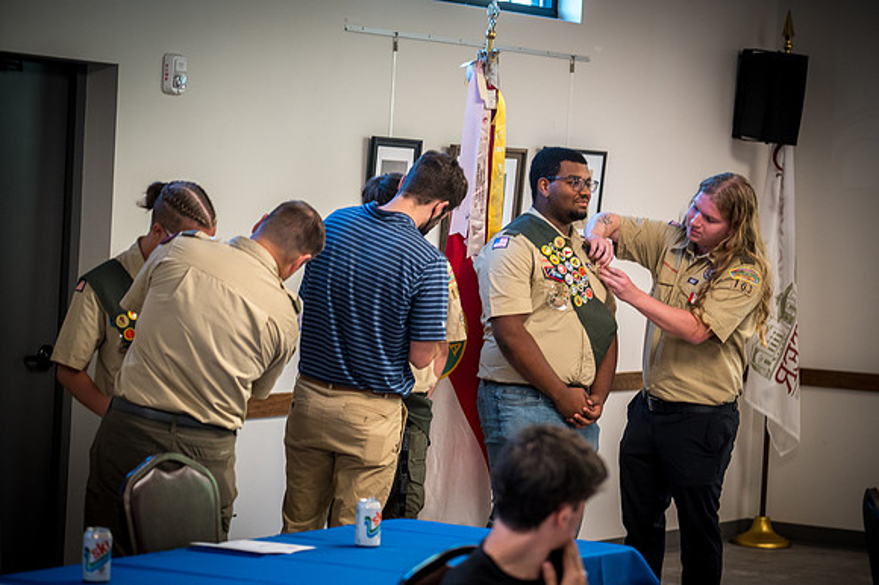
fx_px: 2928
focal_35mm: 120
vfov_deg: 11.4
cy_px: 292
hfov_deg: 17.1
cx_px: 440
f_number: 4
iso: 2500
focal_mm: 120
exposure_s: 1/125
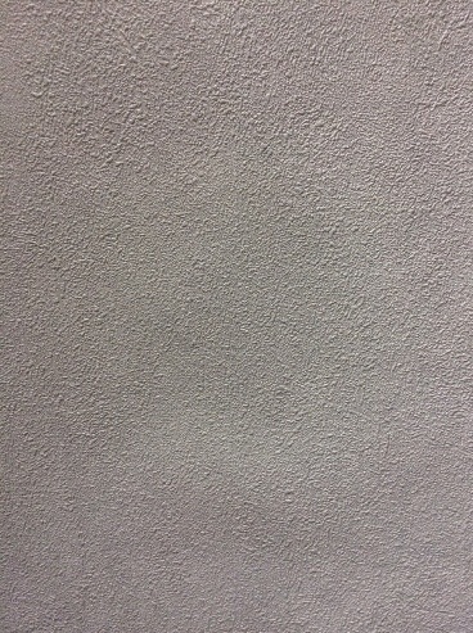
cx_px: 236
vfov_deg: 61.7
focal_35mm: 29
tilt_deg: -58.7
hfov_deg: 48.1
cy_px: 316
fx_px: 530
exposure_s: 1/33
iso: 250
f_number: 2.2
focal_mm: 4.15
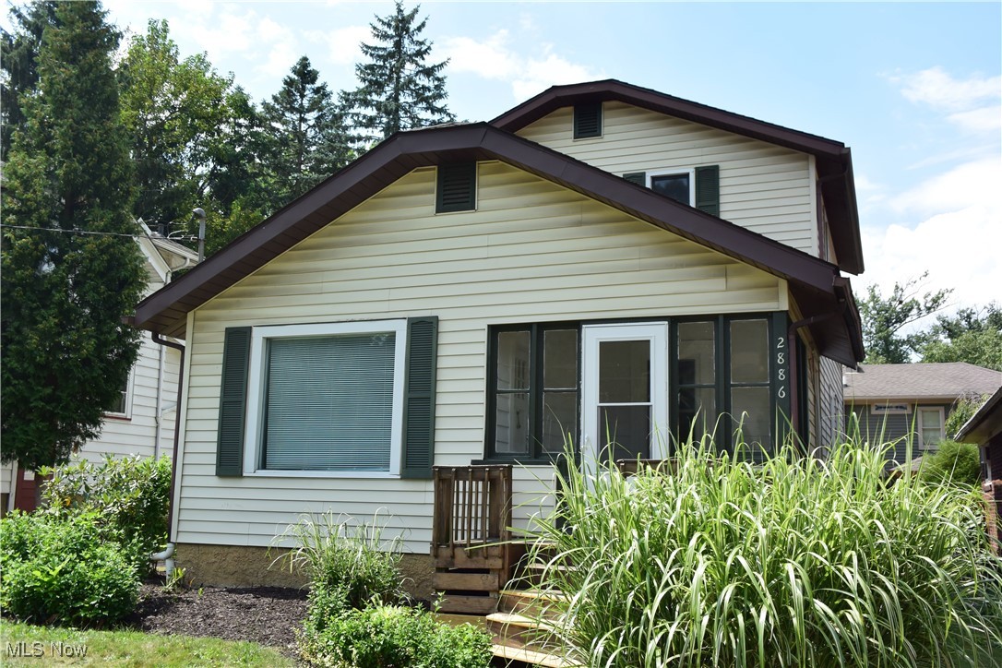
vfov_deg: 38.9
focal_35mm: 34
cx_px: 501
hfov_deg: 55.8
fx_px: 946
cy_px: 334
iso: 160
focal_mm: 12.8
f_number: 4.5
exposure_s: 1/640
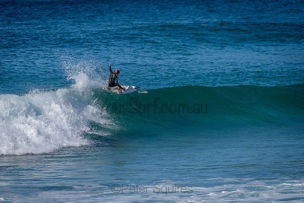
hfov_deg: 4.1
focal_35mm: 500
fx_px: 4223
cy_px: 102
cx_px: 152
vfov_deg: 2.8
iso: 110
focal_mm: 500
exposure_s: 1/2000
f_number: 5.6
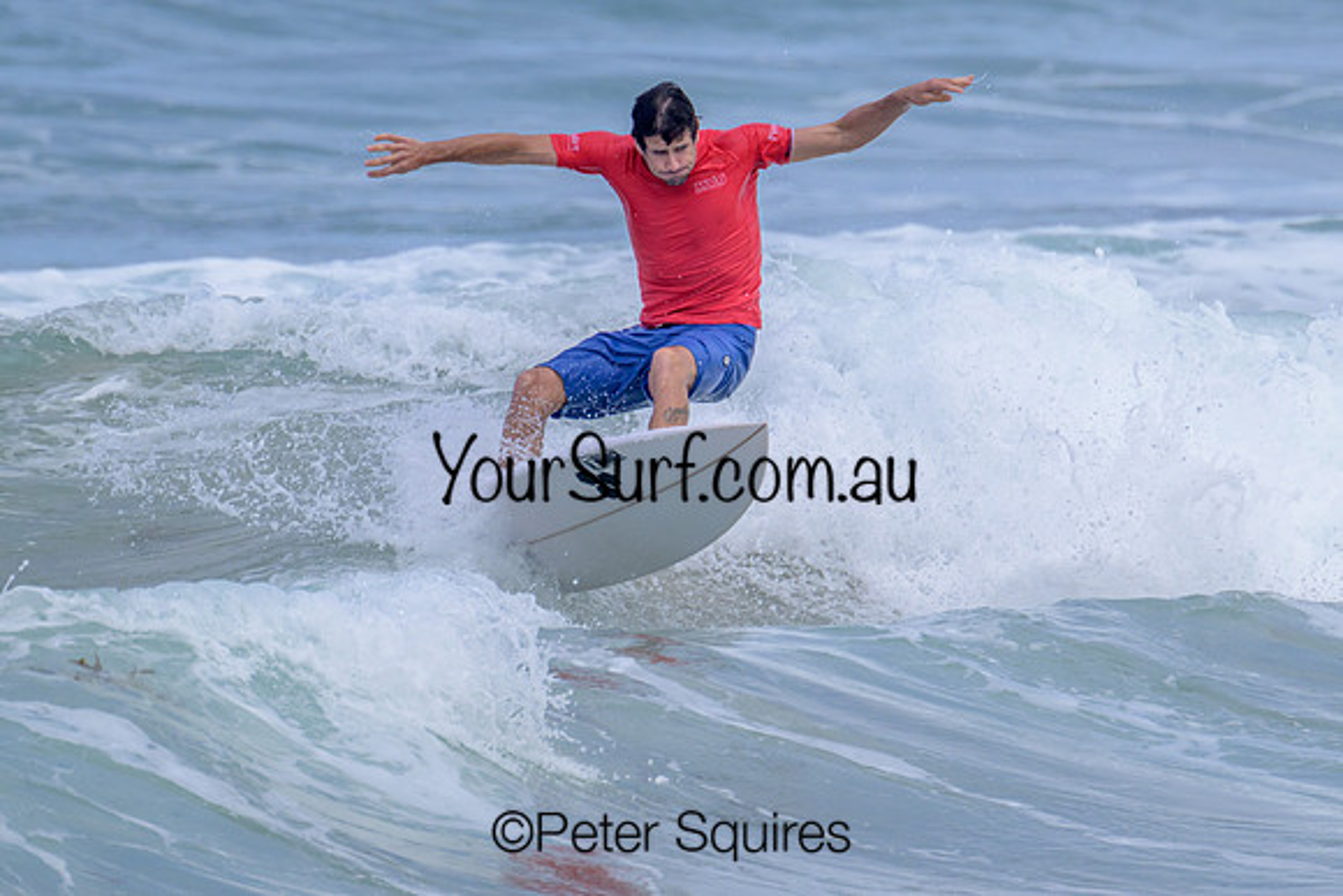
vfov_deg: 1.4
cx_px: 812
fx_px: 36074
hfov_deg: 2.1
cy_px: 390
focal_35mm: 967
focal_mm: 800
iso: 800
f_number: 11
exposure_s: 1/2000
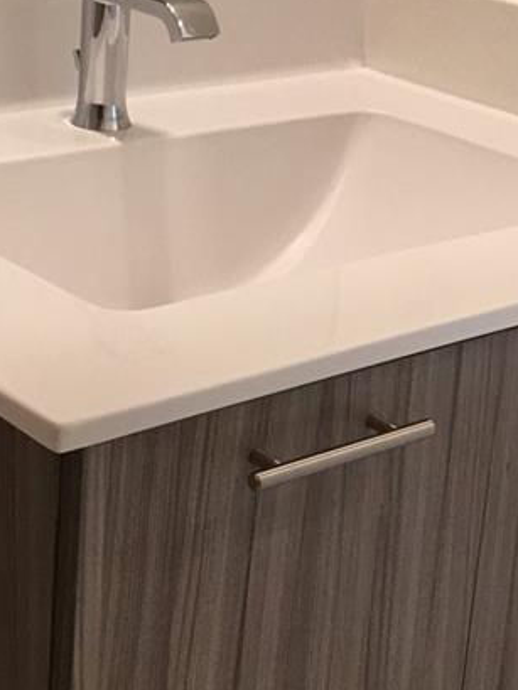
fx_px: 1815
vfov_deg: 21.5
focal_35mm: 91
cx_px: 240
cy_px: 246
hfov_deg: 16.2
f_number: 2.4
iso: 80
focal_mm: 3.3
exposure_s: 1/30
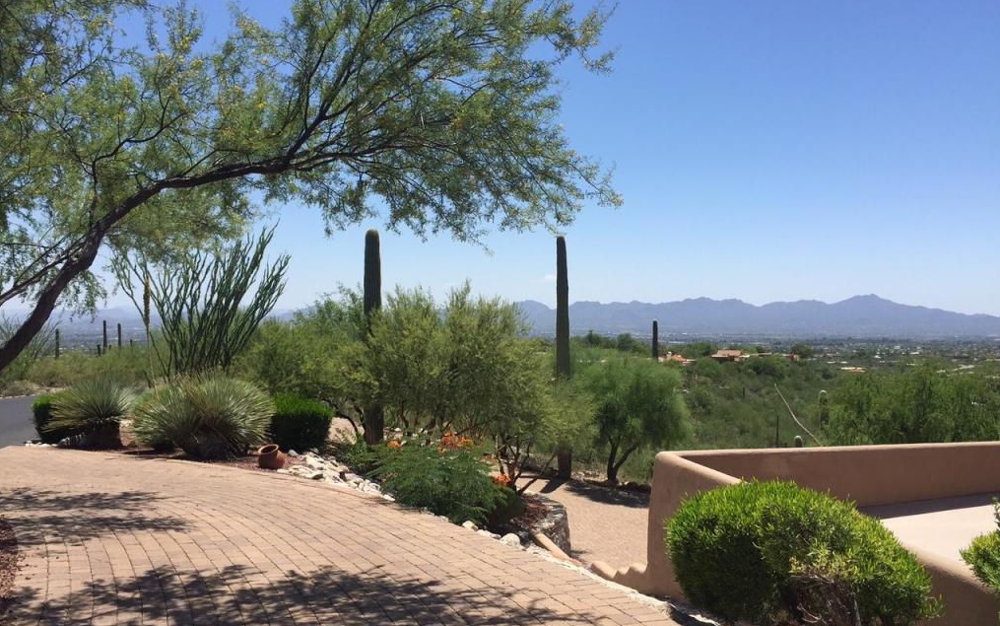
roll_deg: -0.4
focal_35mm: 31
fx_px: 845
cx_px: 498
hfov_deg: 61.2
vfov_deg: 40.6
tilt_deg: -1.8
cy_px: 341
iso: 32
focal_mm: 4.15
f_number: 2.2
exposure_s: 1/2475
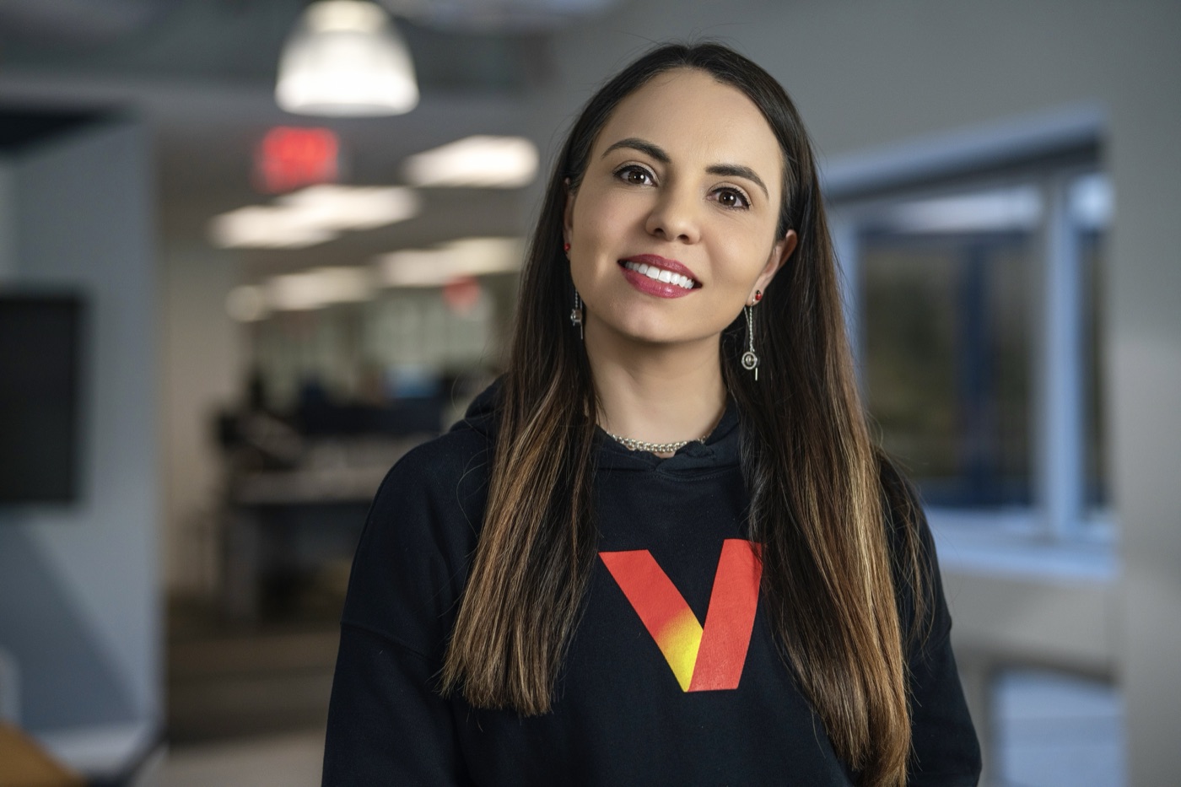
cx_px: 590
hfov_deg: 26.7
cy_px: 394
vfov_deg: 17.9
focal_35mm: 76
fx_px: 2493
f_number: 2.8
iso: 800
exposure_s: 1/100
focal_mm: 76
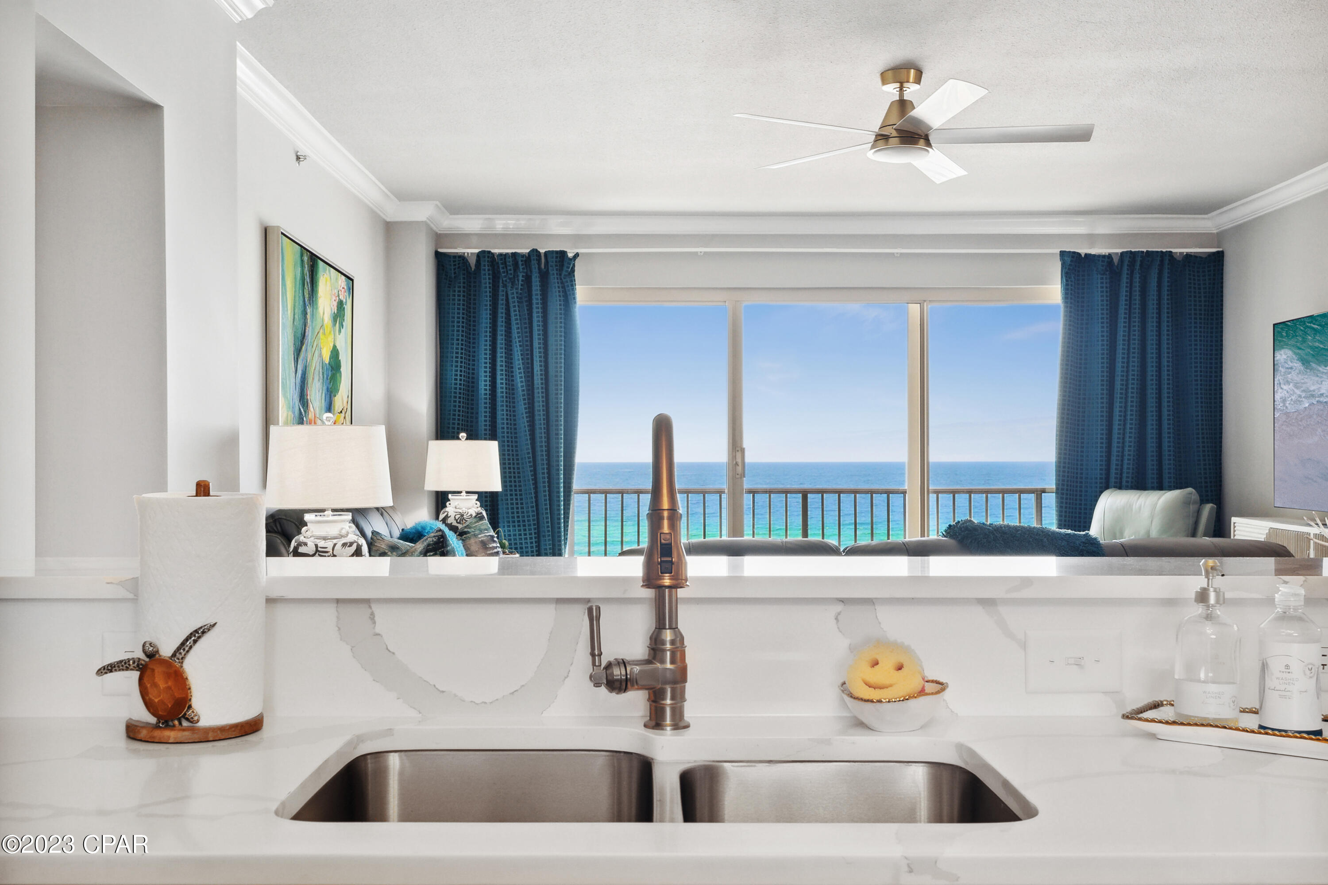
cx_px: 664
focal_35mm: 36
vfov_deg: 36.9
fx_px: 1328
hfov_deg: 53.1
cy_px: 442
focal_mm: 24
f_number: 8
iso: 640
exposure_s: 1/15
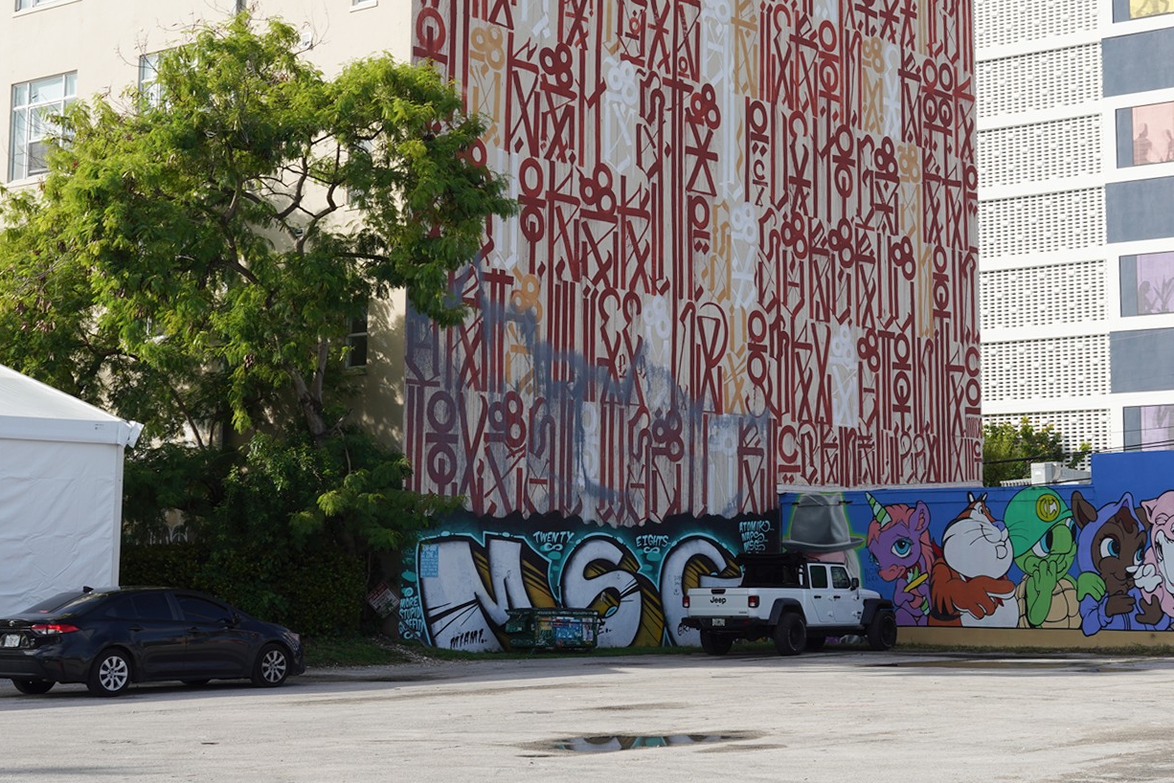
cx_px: 792
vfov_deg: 21.8
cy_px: 257
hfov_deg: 32.1
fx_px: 2022
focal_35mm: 62
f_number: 13
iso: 100
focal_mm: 38
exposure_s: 1/100
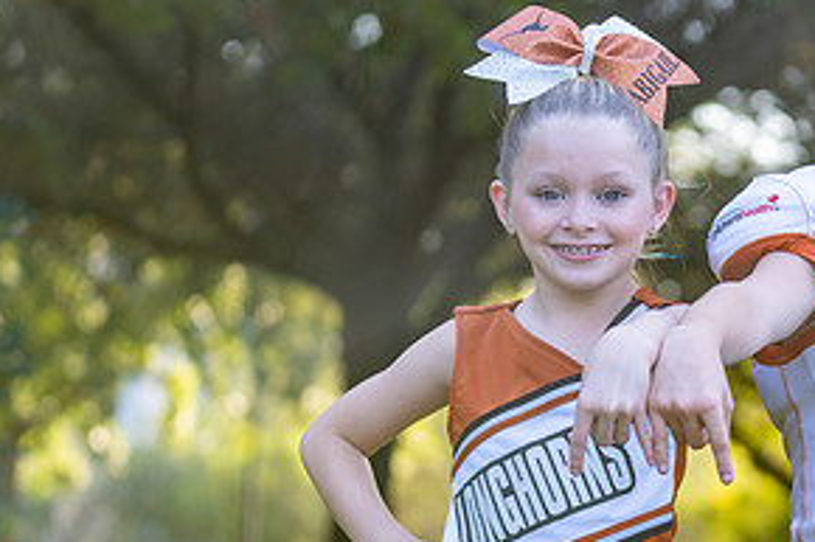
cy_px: 334
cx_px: 744
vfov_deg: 8.4
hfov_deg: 12.5
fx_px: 3688
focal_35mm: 163
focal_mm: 70
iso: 200
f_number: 2.8
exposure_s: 1/320
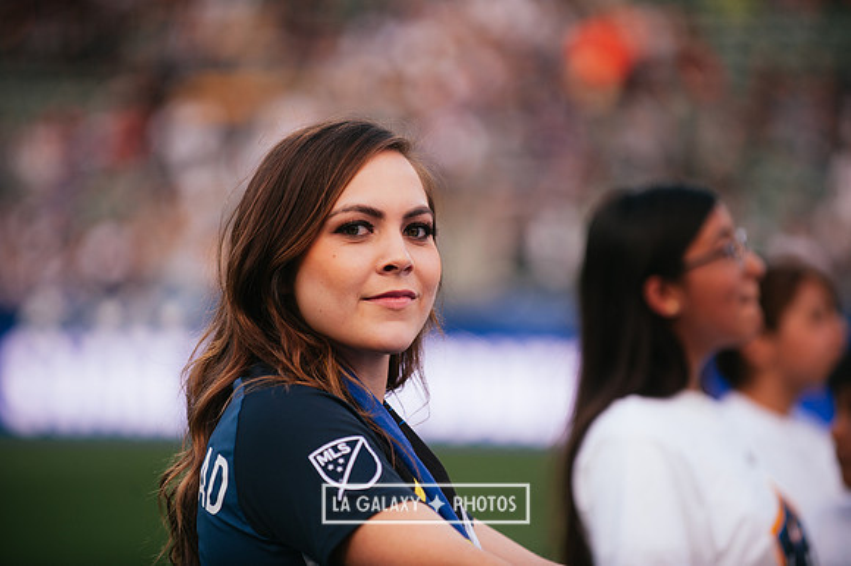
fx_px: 4489
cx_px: 426
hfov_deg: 10.8
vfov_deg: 7.2
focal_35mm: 190
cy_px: 283
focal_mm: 190
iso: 250
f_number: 2.8
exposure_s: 1/800
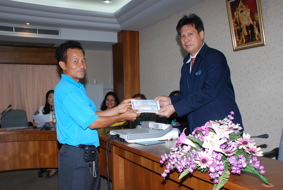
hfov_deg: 53.0
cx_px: 142
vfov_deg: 37.0
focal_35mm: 36
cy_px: 95
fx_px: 284
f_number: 8
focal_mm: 24
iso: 1000
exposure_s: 1/200
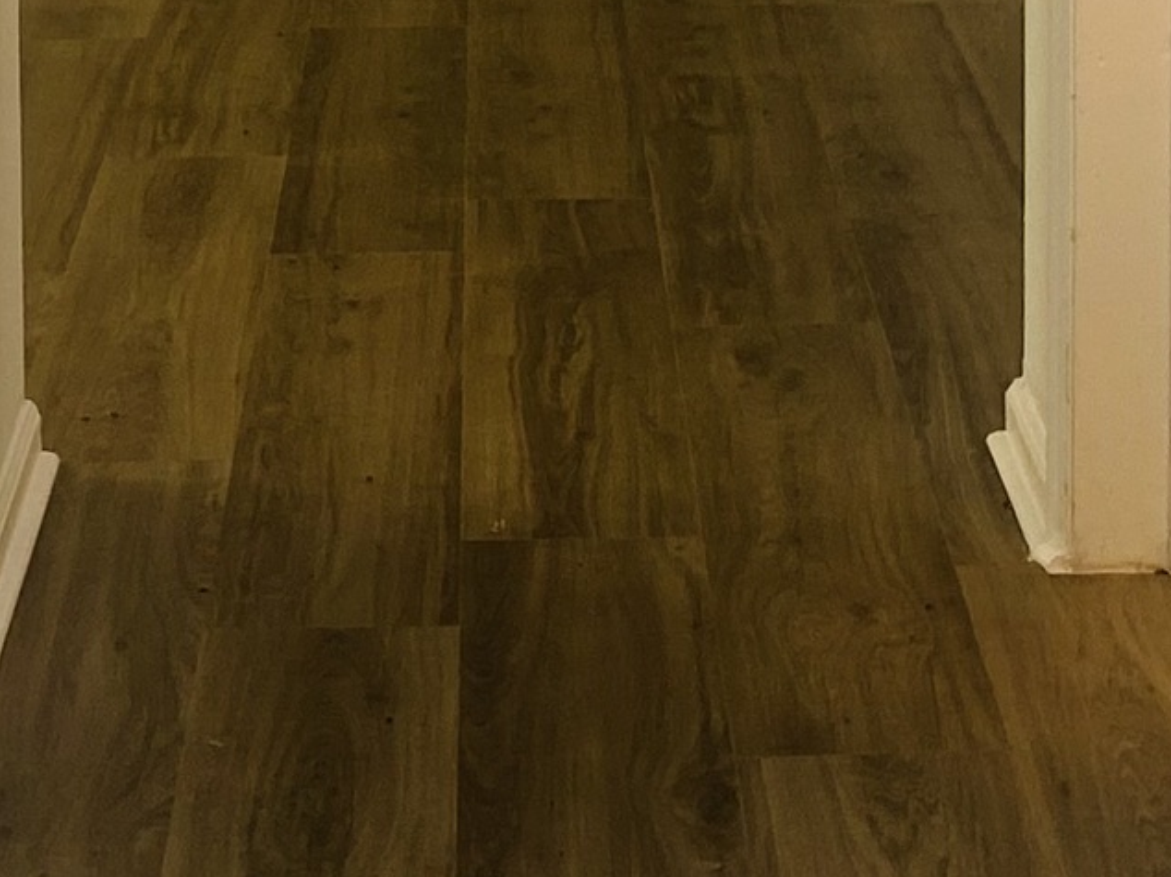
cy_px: -495
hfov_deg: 15.6
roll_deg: +1.8
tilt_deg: -7.9
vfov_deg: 11.2
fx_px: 4261
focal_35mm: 126
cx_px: 646
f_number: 1.8
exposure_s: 1/120
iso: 64
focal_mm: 4.25
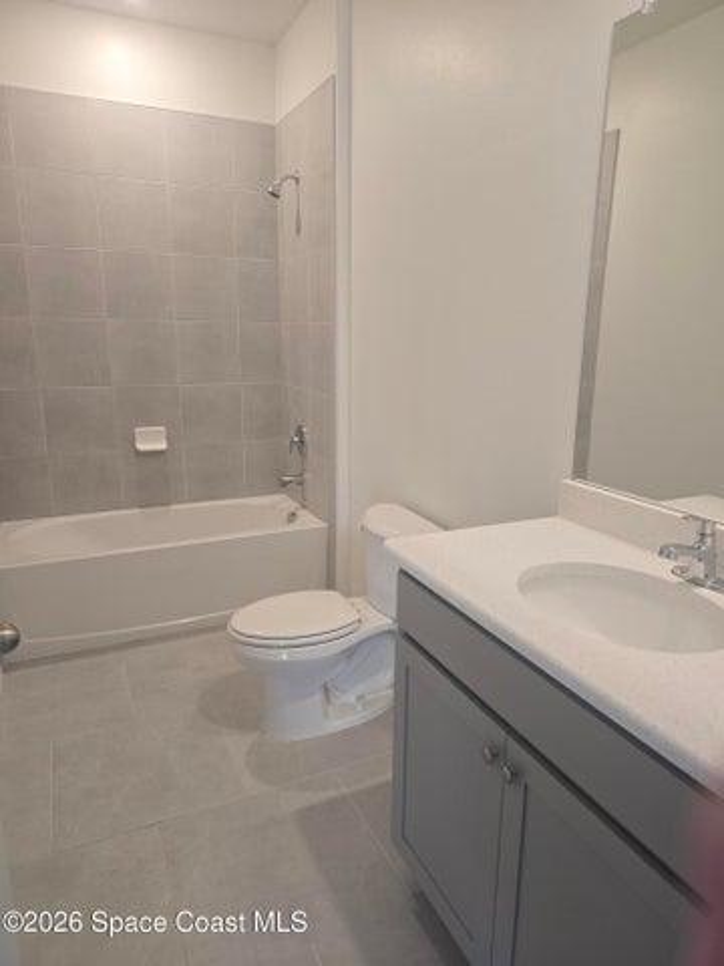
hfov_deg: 58.9
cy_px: 483
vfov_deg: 73.9
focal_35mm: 23
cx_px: 362
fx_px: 641
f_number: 1.7
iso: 200
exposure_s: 1/120
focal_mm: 6.3
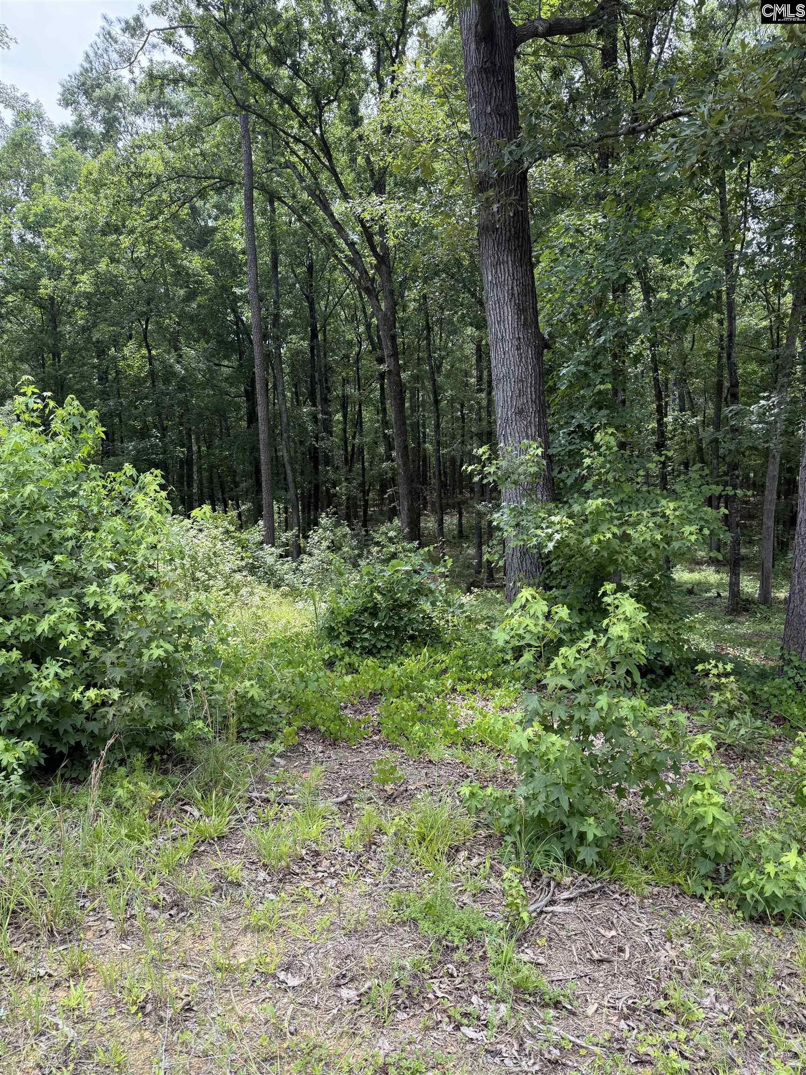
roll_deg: +0.8
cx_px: 403
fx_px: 745
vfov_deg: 71.6
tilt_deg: -6.6
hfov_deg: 56.8
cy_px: 538
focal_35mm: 24
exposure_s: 1/805
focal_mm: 6.76
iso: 100
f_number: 1.78
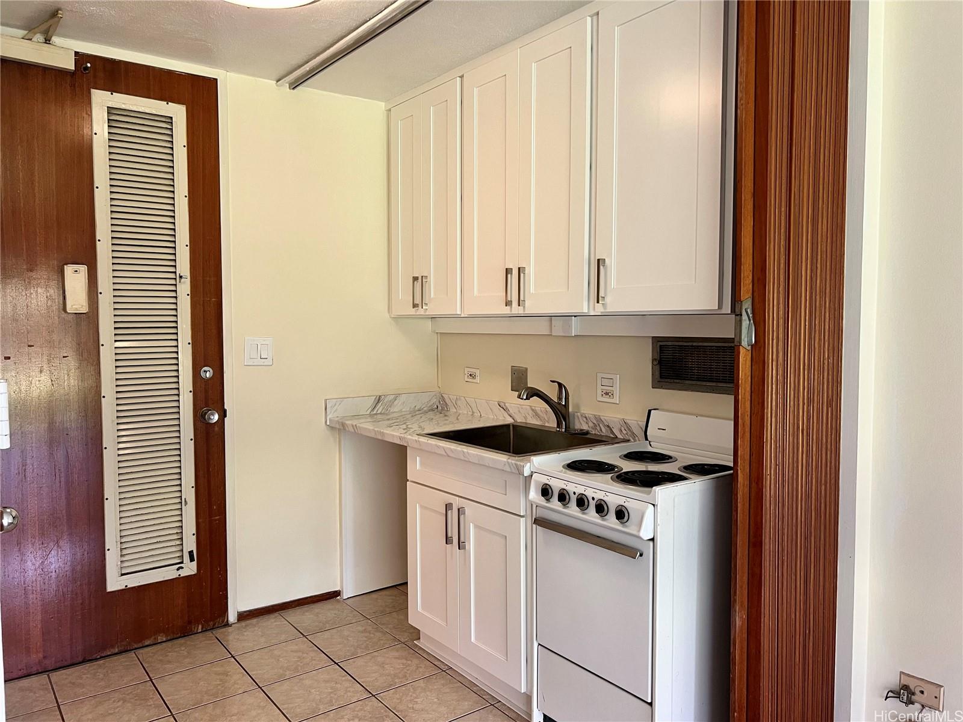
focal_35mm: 26
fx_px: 723
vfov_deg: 53.1
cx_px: 482
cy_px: 361
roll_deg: +0.1
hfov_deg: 67.3
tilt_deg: -4.0
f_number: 1.5
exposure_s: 1/60
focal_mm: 5.7
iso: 125
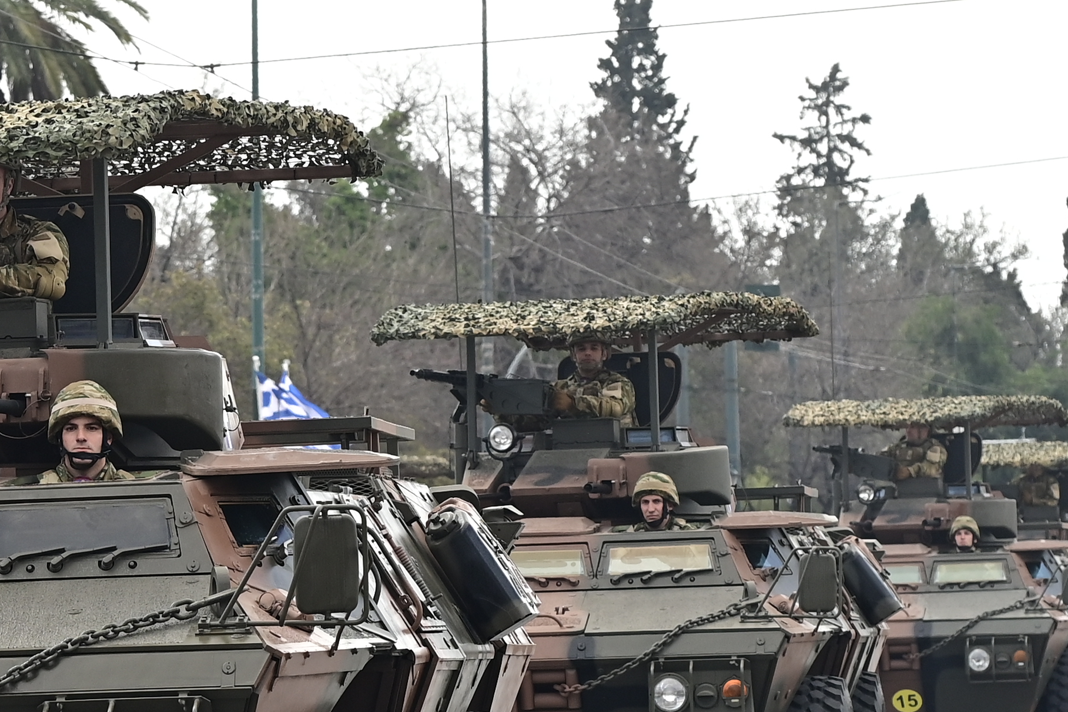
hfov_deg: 7.9
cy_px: 511
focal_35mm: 260
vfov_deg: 5.3
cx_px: 82
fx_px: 7712
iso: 250
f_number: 4.5
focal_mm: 80
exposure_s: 1/1000
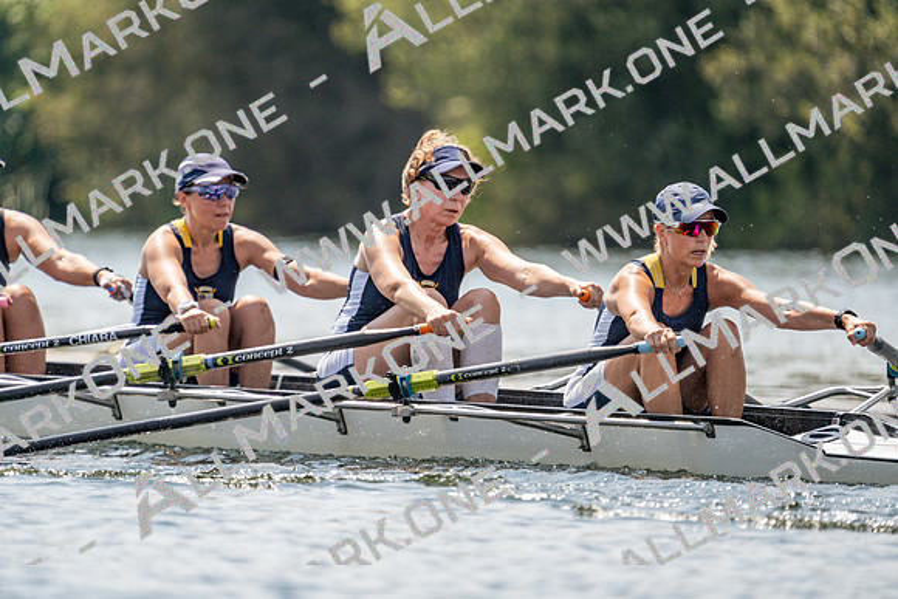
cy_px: 300
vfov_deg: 2.3
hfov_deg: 3.4
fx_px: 14969
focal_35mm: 600
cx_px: 449
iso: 320
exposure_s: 1/1600
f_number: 6.3
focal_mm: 600
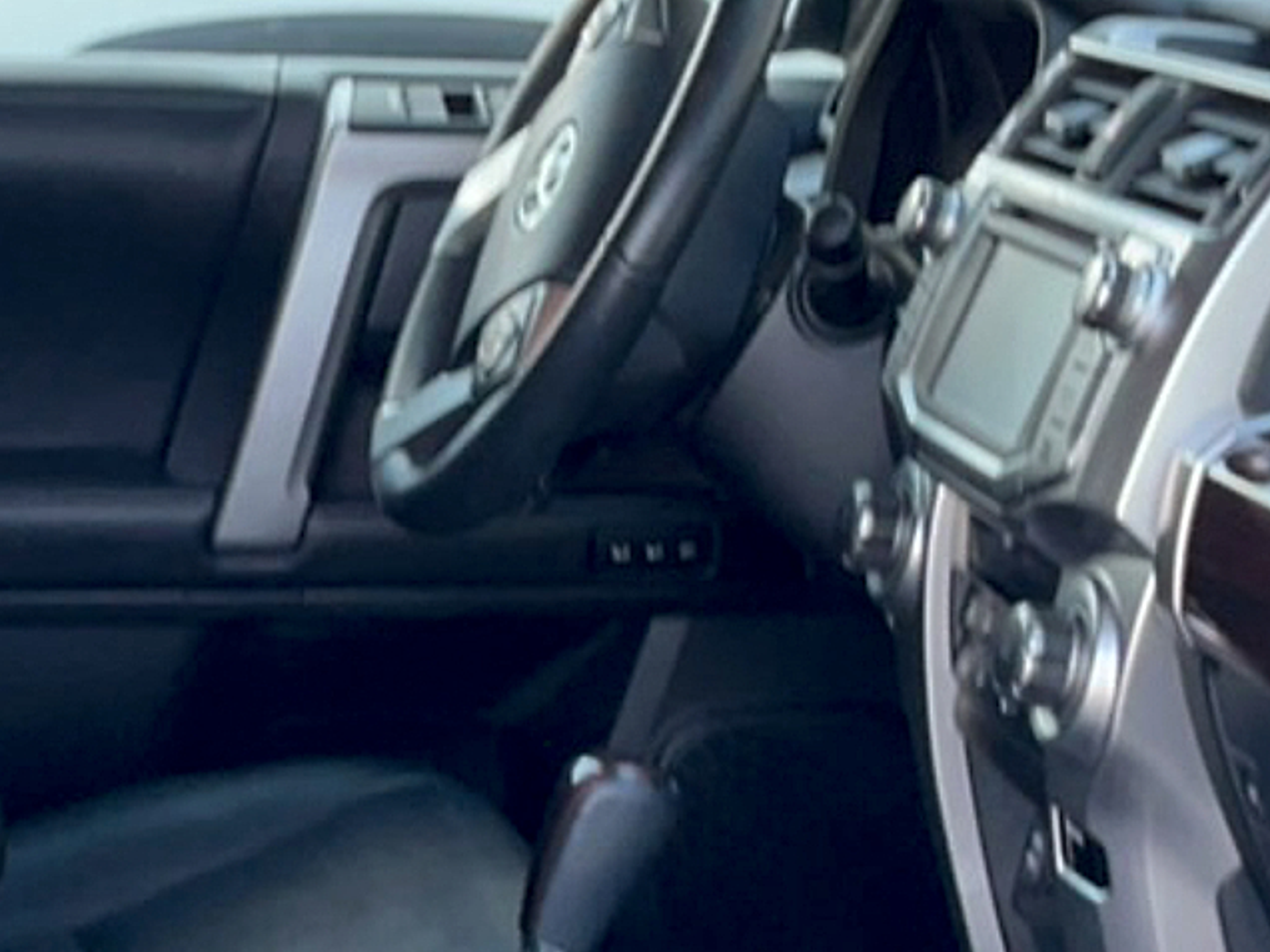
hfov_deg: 21.8
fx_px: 3229
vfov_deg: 16.7
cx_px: 170
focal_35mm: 88
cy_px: 713
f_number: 1.8
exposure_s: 1/60
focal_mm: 3
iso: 50
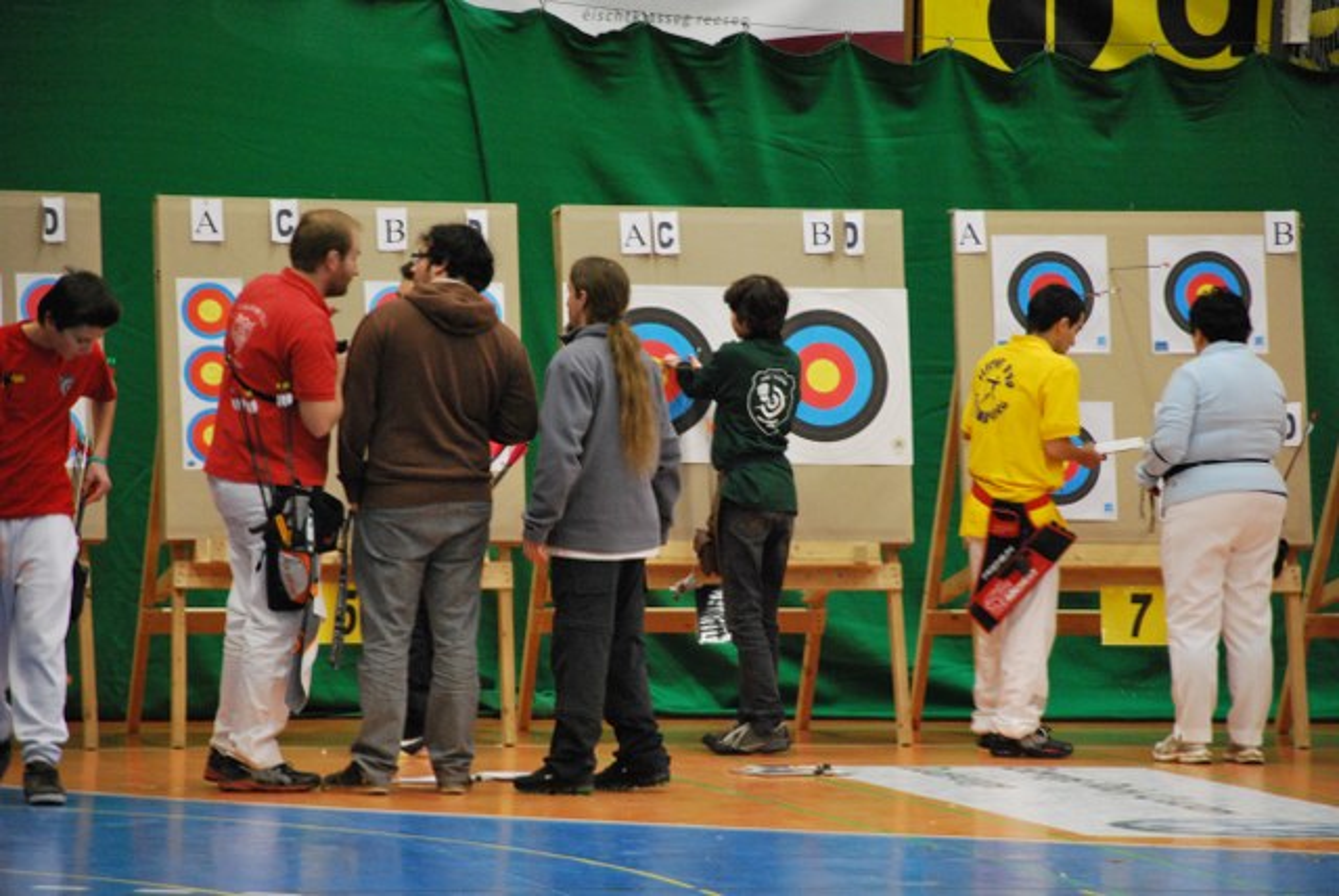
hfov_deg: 10.2
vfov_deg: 6.8
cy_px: 448
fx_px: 7539
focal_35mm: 202
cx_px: 670
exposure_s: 1/50
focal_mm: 135
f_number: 5.6
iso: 1600
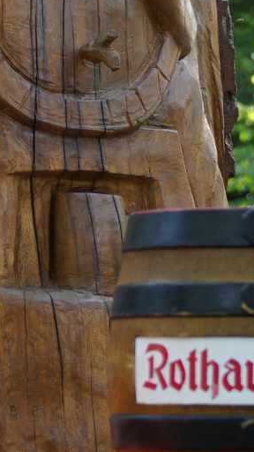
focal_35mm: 258
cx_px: 86
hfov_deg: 4.7
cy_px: 186
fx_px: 3089
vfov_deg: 8.4
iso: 250
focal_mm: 70
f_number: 4
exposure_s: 1/160
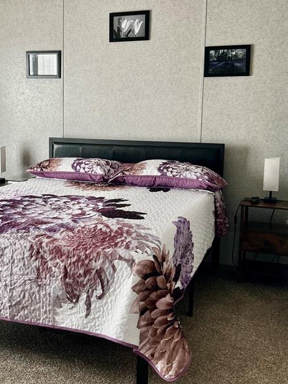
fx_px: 543
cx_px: 43
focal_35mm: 49
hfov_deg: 28.8
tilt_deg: -7.8
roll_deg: +0.2
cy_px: 171
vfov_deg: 38.9
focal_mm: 5.7
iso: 80
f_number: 1.5
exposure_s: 1/121
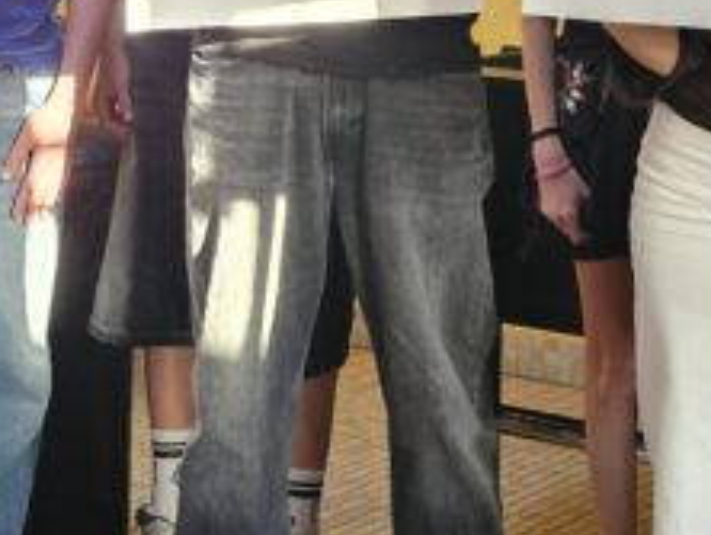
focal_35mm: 106
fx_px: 2180
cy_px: 6
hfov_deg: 18.5
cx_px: 291
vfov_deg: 13.8
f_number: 1.8
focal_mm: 5.4
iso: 500
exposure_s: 1/100
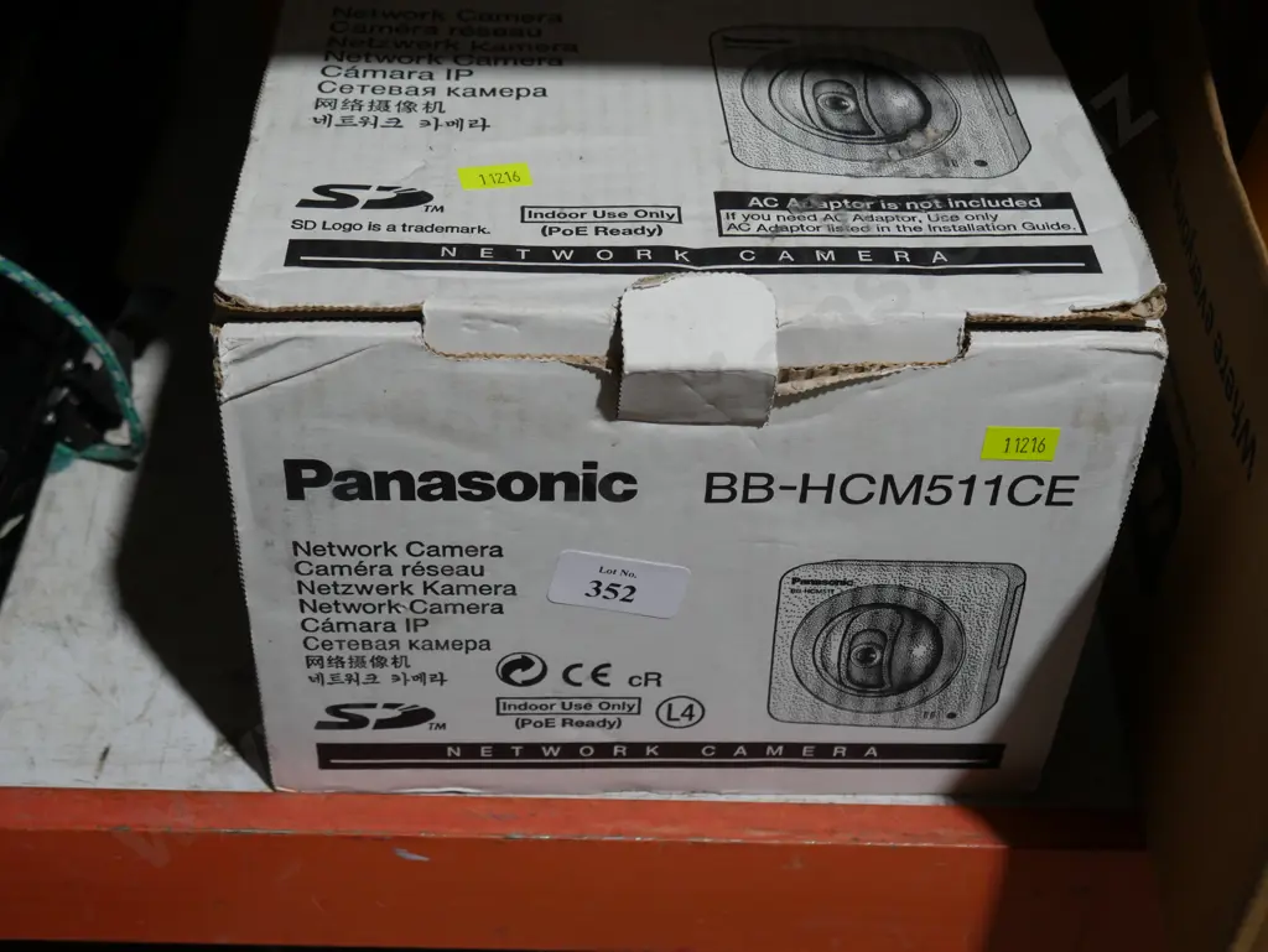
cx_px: 634
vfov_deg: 29.1
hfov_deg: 38.2
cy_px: 476
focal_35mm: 50
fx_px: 1832
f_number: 5.3
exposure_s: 1/60
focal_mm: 25
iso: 400
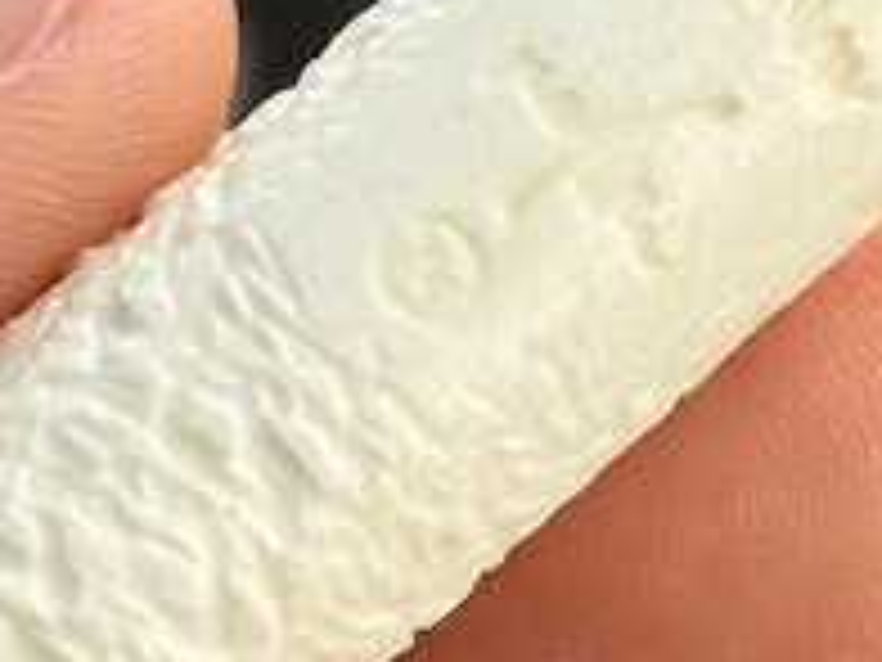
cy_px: 23
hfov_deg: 6.3
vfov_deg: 4.7
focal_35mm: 313
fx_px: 7975
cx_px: 612
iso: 64
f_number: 1.78
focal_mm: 6.86
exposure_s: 1/685
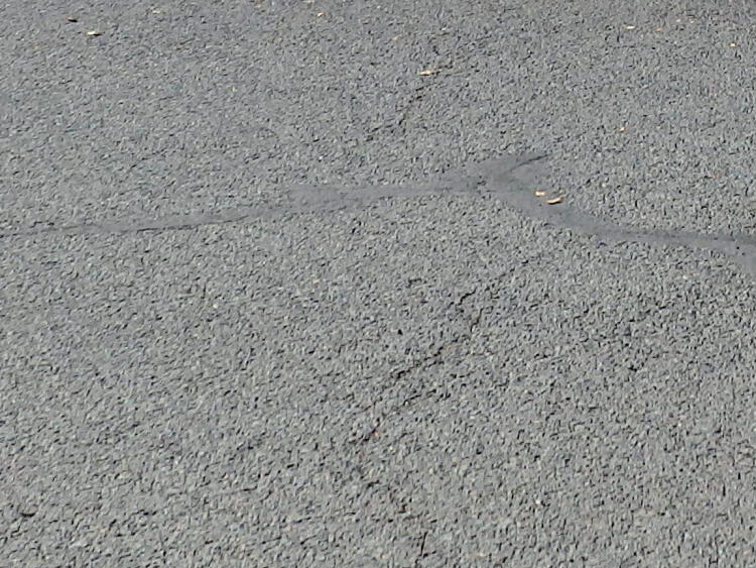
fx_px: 3233
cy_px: -529
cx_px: 923
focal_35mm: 148
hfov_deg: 13.0
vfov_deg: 9.4
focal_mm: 6.6
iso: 125
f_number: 3.6
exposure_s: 1/1000
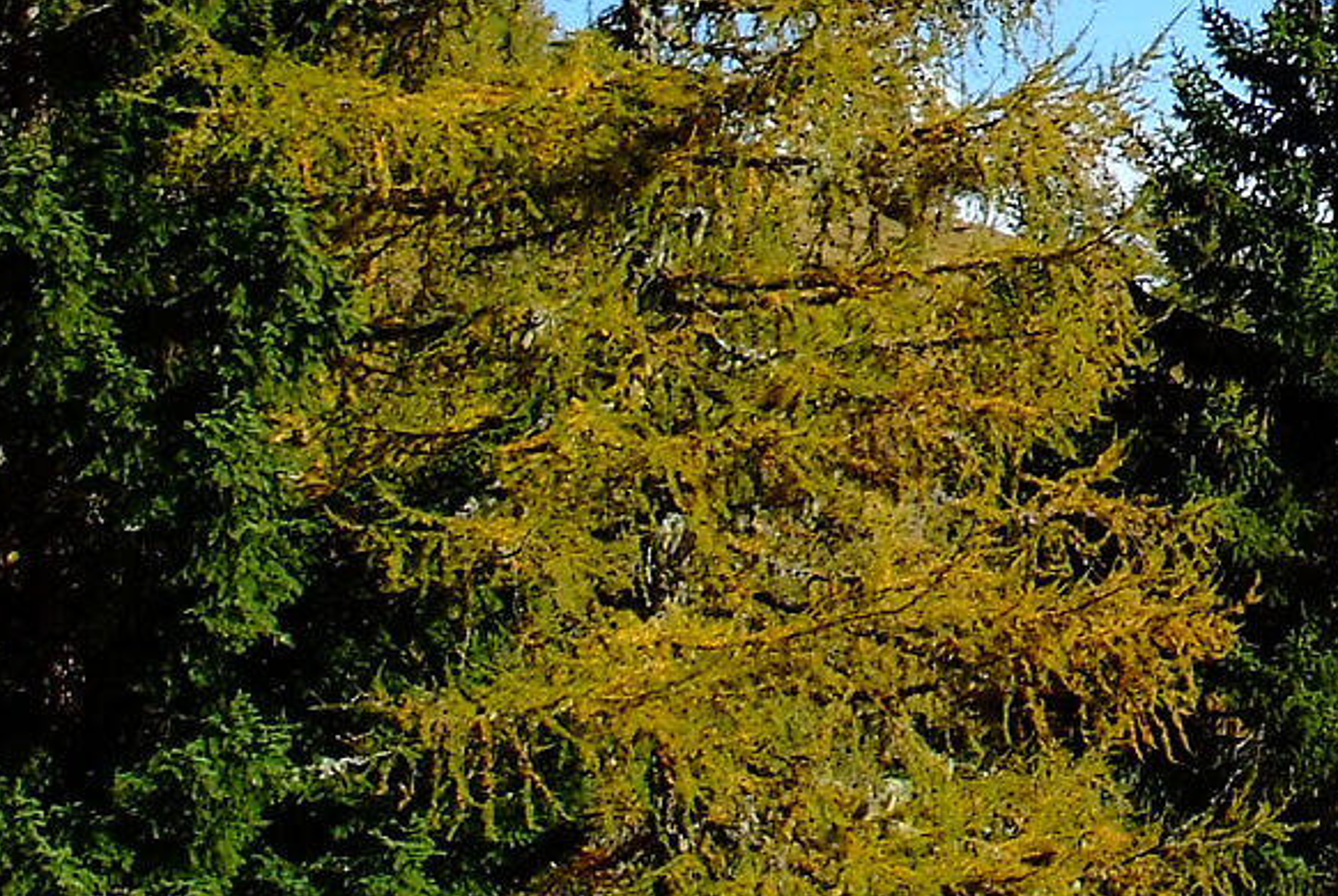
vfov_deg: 10.1
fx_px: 5062
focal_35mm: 136
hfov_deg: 14.1
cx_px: 2035
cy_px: 133
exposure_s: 1/142
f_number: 8
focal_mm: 22
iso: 100
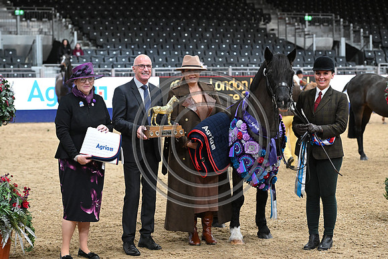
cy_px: 130
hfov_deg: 22.1
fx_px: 992
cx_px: 194
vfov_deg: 14.9
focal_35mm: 92
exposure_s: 1/500
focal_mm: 92
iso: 6400
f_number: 4.5
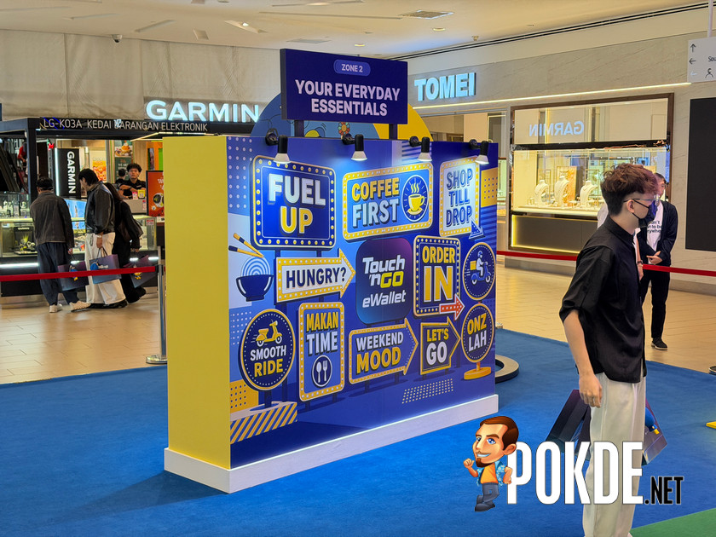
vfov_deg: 30.3
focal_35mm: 48
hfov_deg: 39.7
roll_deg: +0.1
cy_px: 268
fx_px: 993
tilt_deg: -4.4
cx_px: 358
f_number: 1.78
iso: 100
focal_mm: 6.76
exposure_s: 1/100
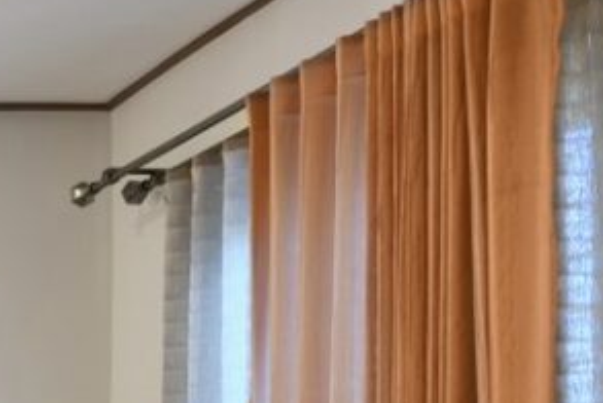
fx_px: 1492
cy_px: 695
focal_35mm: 89
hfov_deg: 15.5
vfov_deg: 13.9
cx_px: -749
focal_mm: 17
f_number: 8
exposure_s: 1/1.67
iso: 200
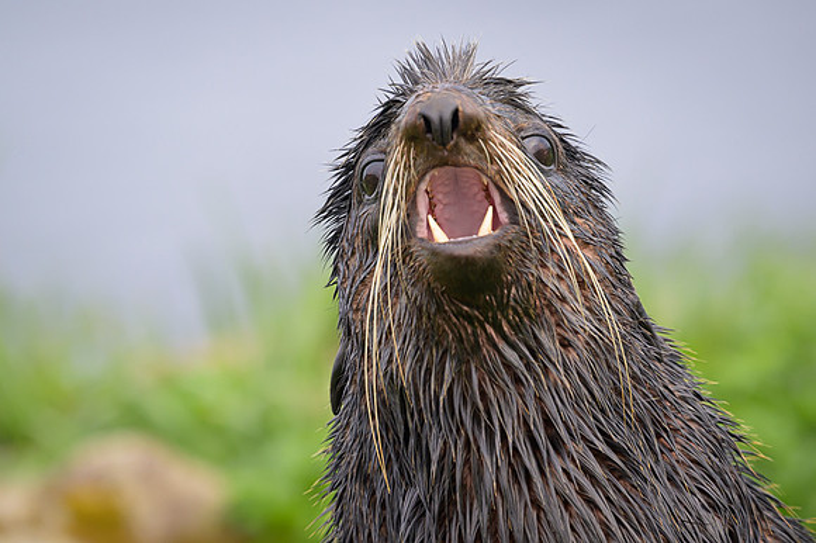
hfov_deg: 3.7
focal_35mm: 560
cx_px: 408
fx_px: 12686
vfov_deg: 2.5
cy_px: 272
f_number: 6.3
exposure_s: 1/320
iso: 1250
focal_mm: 560
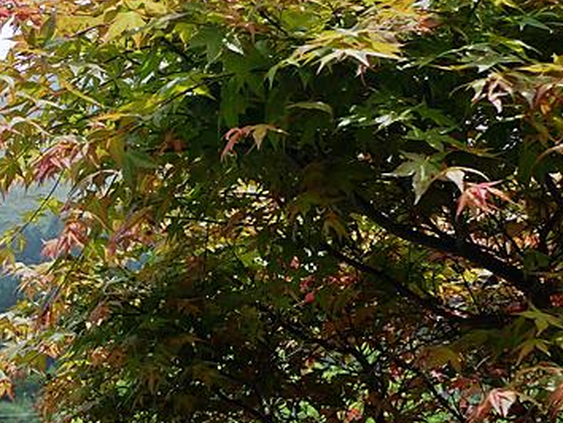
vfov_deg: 18.7
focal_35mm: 79
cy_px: 217
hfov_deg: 22.8
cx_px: -107
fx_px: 1286
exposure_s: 1/1300
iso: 200
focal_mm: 14
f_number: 4
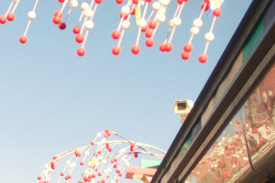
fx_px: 924
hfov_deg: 16.7
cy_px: 224
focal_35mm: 121
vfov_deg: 11.1
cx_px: 36
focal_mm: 24
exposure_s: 1/2000
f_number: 2.2
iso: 200
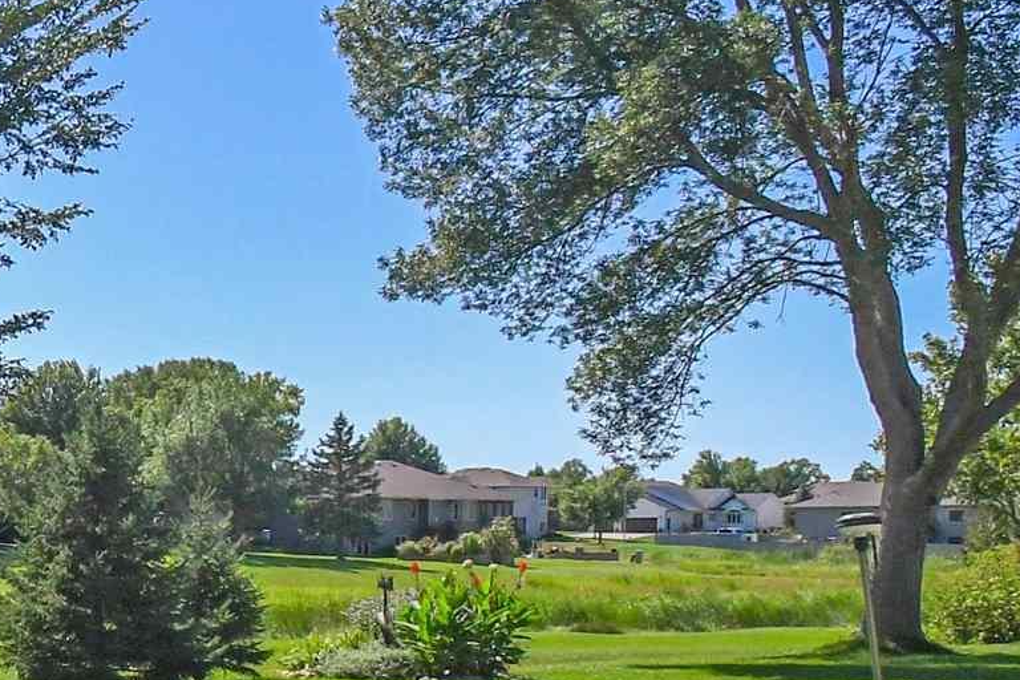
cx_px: -552
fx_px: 1700
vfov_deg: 22.1
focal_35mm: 60
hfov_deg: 24.8
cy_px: 622
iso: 1250
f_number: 7.1
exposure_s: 1/8000
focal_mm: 10
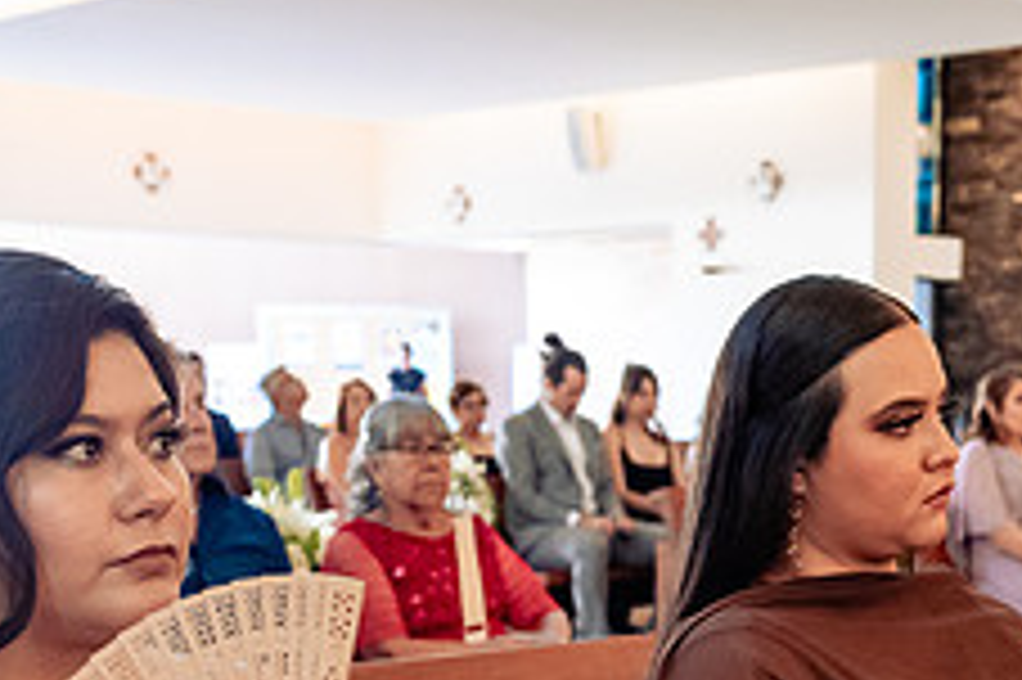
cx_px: 833
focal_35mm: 76
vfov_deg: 17.0
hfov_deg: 26.1
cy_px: 840
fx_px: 2156
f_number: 4.5
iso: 2500
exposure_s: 1/160
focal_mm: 29
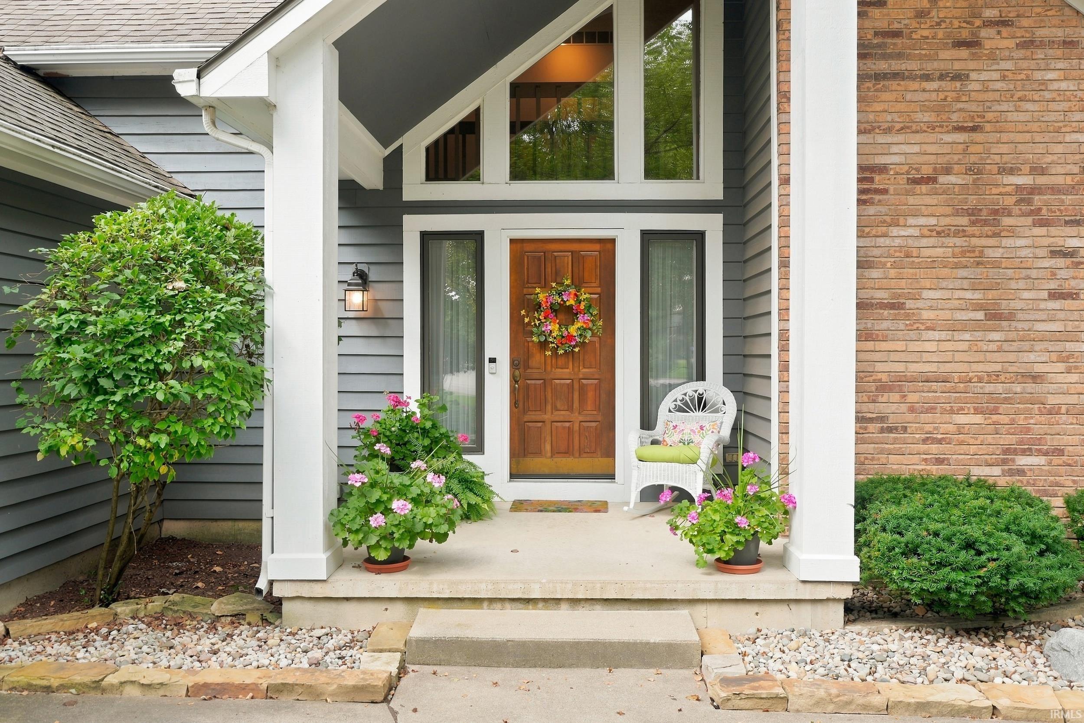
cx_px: 542
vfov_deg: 43.6
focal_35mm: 30
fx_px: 903
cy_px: 362
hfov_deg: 61.9
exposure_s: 1/160
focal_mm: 20
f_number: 4
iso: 100
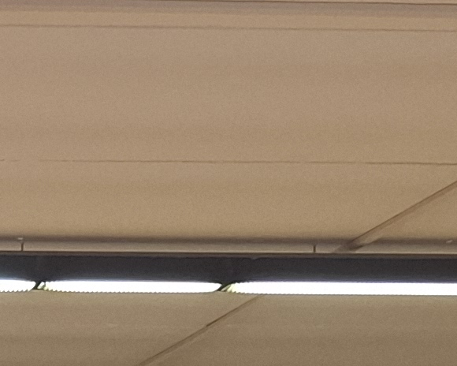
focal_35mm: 158
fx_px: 2137
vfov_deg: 8.7
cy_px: 956
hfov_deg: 11.0
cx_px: -485
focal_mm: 5.54
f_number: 1.8
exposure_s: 1/33
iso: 400
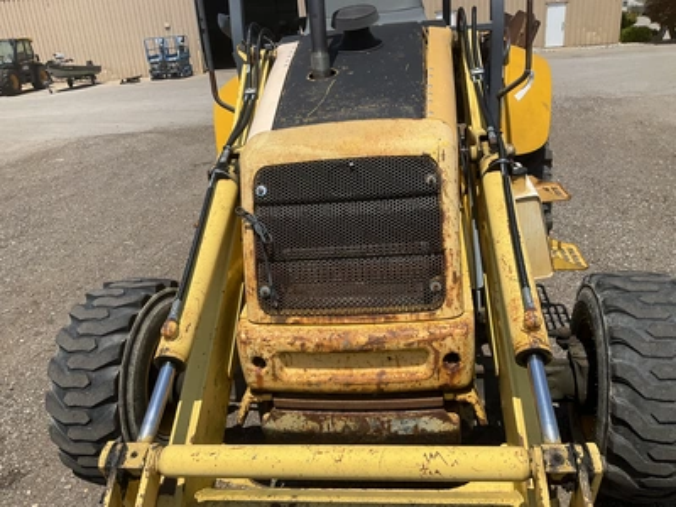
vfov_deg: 48.2
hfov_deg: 61.7
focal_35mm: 29
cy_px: 254
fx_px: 566
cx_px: 338
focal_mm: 3
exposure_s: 1/2667
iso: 25
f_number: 1.8
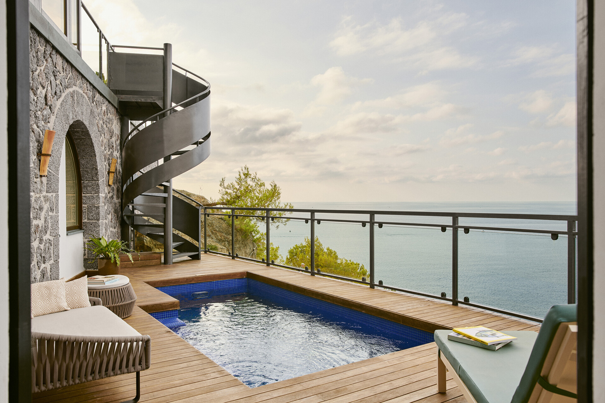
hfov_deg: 65.5
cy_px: 202
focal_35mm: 28
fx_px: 471
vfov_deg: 46.4
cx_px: 302
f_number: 5.6
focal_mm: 28
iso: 100
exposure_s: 1/100
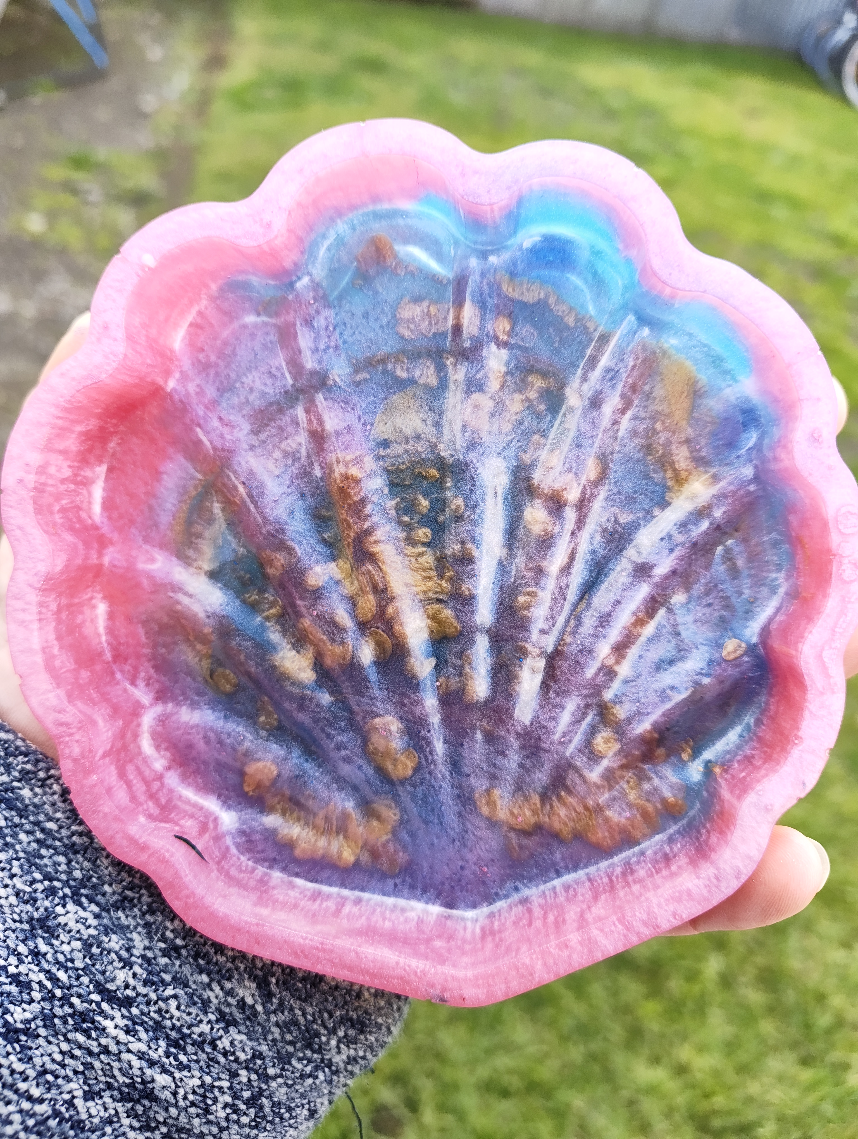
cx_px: 429
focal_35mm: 24
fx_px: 791
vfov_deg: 71.5
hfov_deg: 56.9
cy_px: 570
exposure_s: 1/100
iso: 64
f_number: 1.88
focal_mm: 5.56
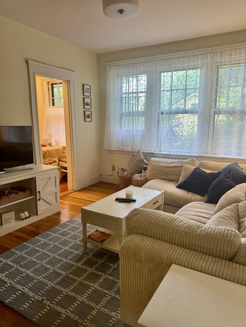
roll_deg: +0.7
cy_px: 164
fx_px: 227
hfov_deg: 56.8
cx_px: 123
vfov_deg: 71.6
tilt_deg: -10.2
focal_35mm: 24
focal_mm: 6.76
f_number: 1.78
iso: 250
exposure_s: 1/60
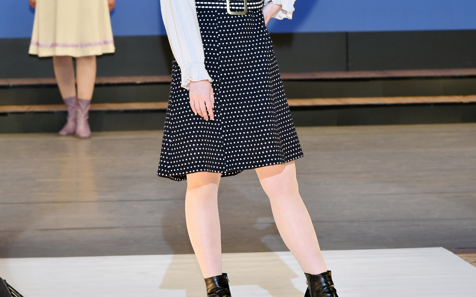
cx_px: 237
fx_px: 3733
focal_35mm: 288
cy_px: 61
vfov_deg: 4.6
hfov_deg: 7.3
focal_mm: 125
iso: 800
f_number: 5.6
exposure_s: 1/250
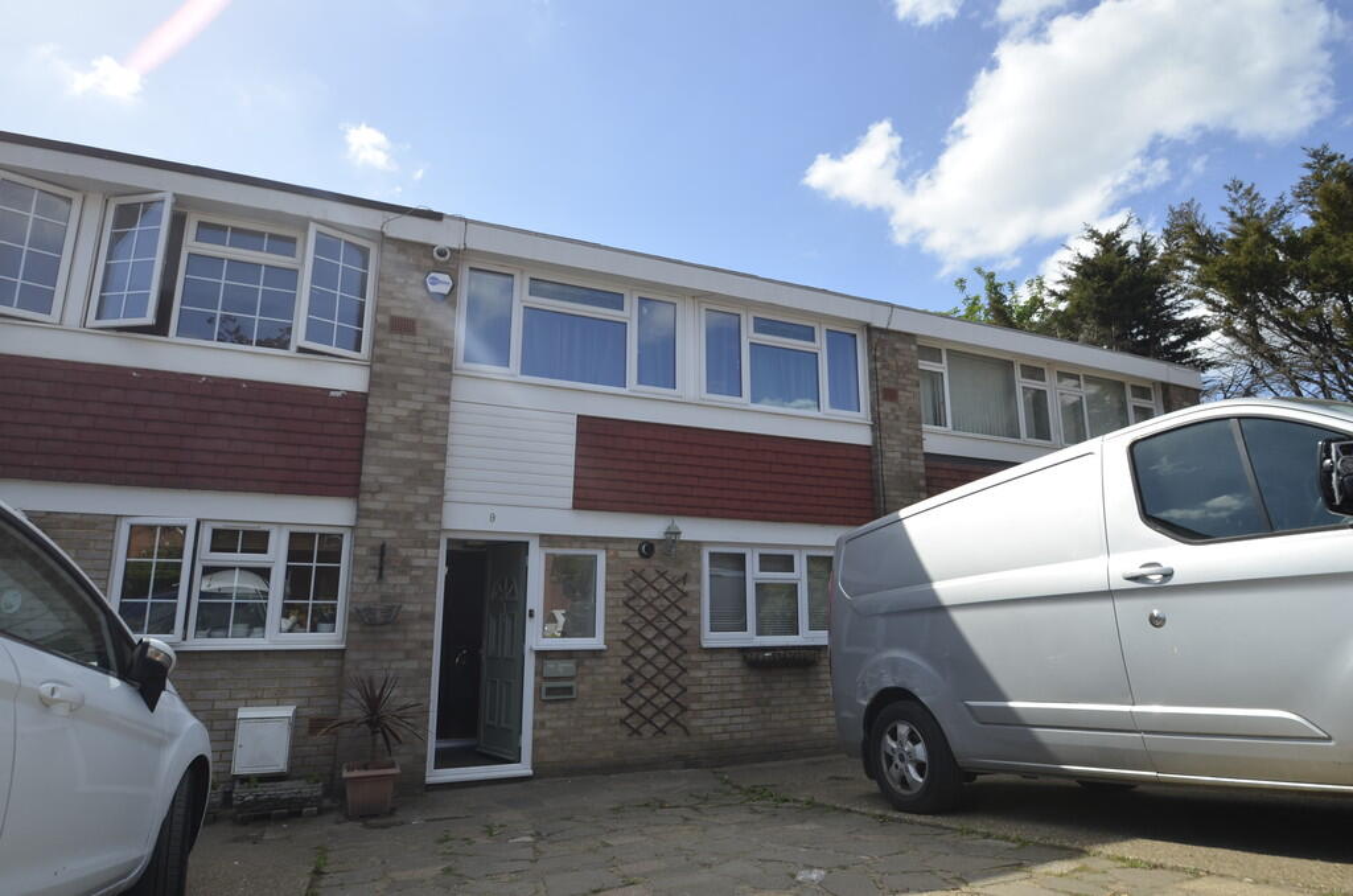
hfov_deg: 85.5
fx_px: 731
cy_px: 448
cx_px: 676
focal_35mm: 20
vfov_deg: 63.0
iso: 110
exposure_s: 1/250
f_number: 8
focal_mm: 13
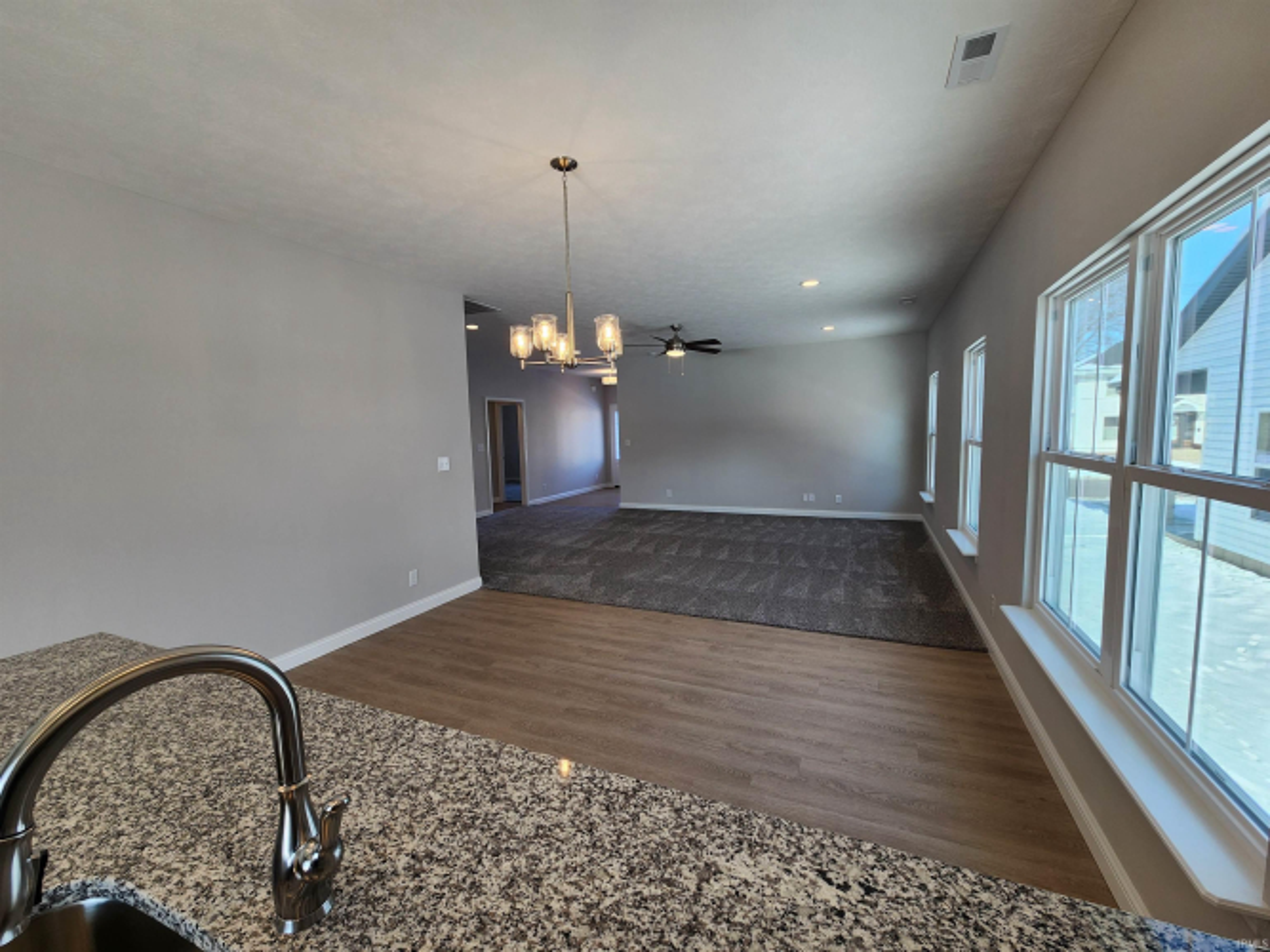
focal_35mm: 13
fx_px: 477
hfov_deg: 106.2
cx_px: 635
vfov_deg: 89.9
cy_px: 476
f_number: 2.2
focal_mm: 2.2
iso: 50
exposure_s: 1/134
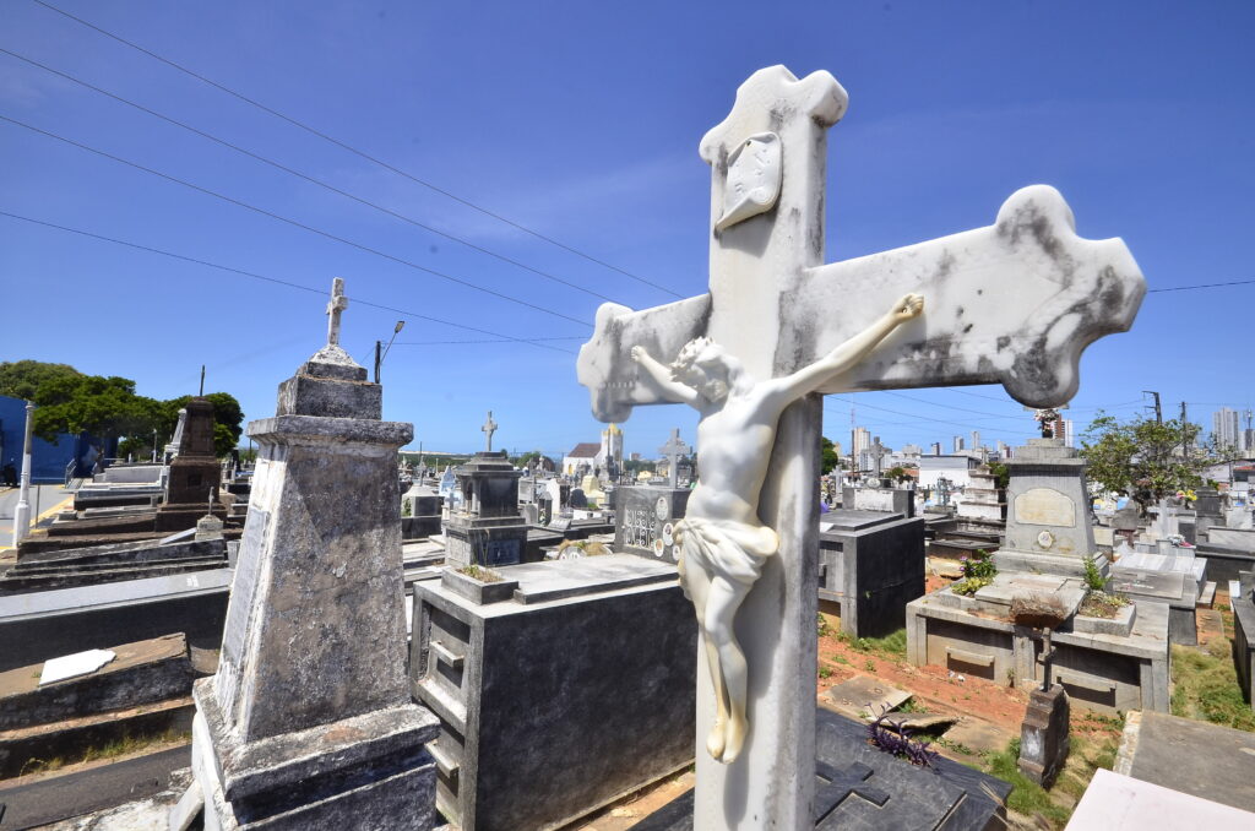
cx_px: 628
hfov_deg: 92.6
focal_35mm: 17
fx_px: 600
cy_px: 416
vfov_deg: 69.4
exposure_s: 1/250
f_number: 20
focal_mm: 11.5
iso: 400
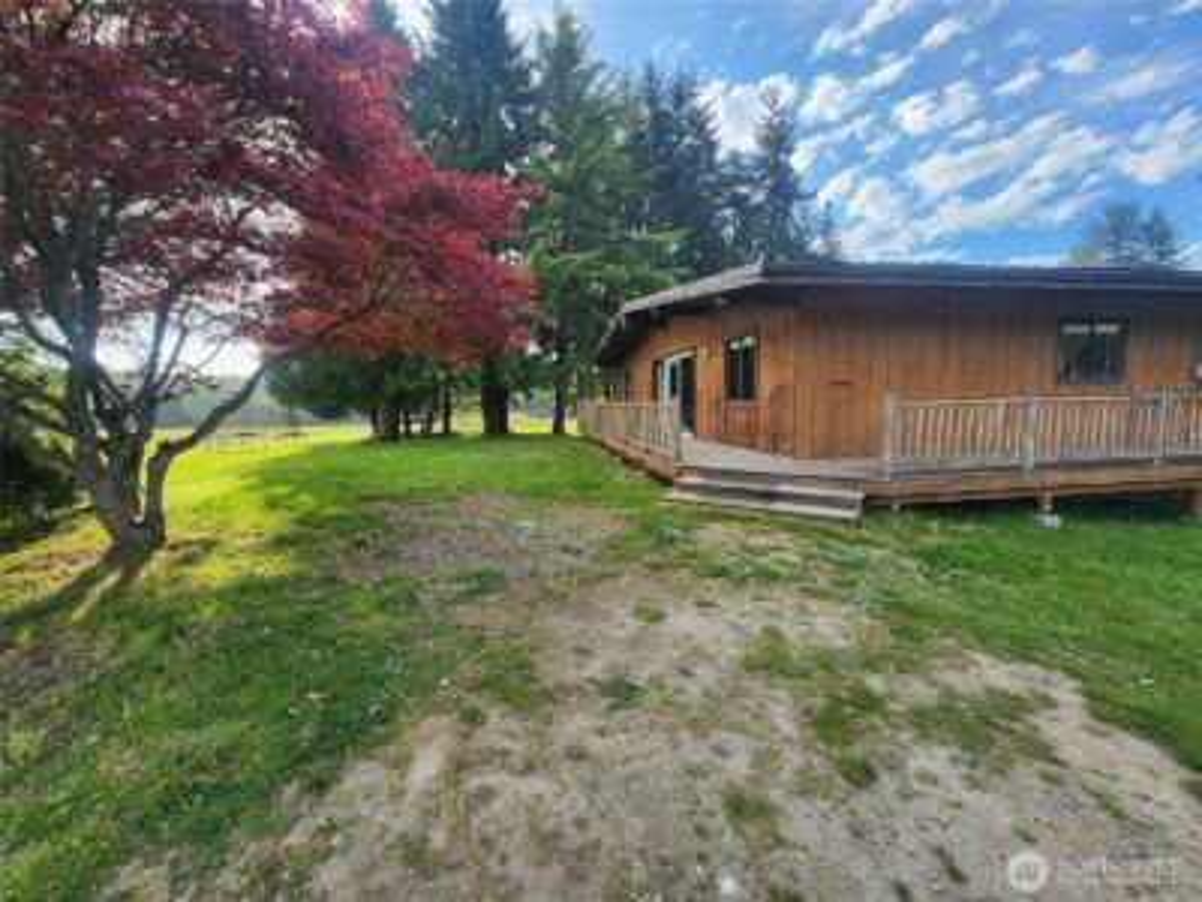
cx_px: 601
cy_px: 451
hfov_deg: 106.2
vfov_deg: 89.9
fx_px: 451
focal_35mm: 13
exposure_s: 1/659
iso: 50
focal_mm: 2.2
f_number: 2.2
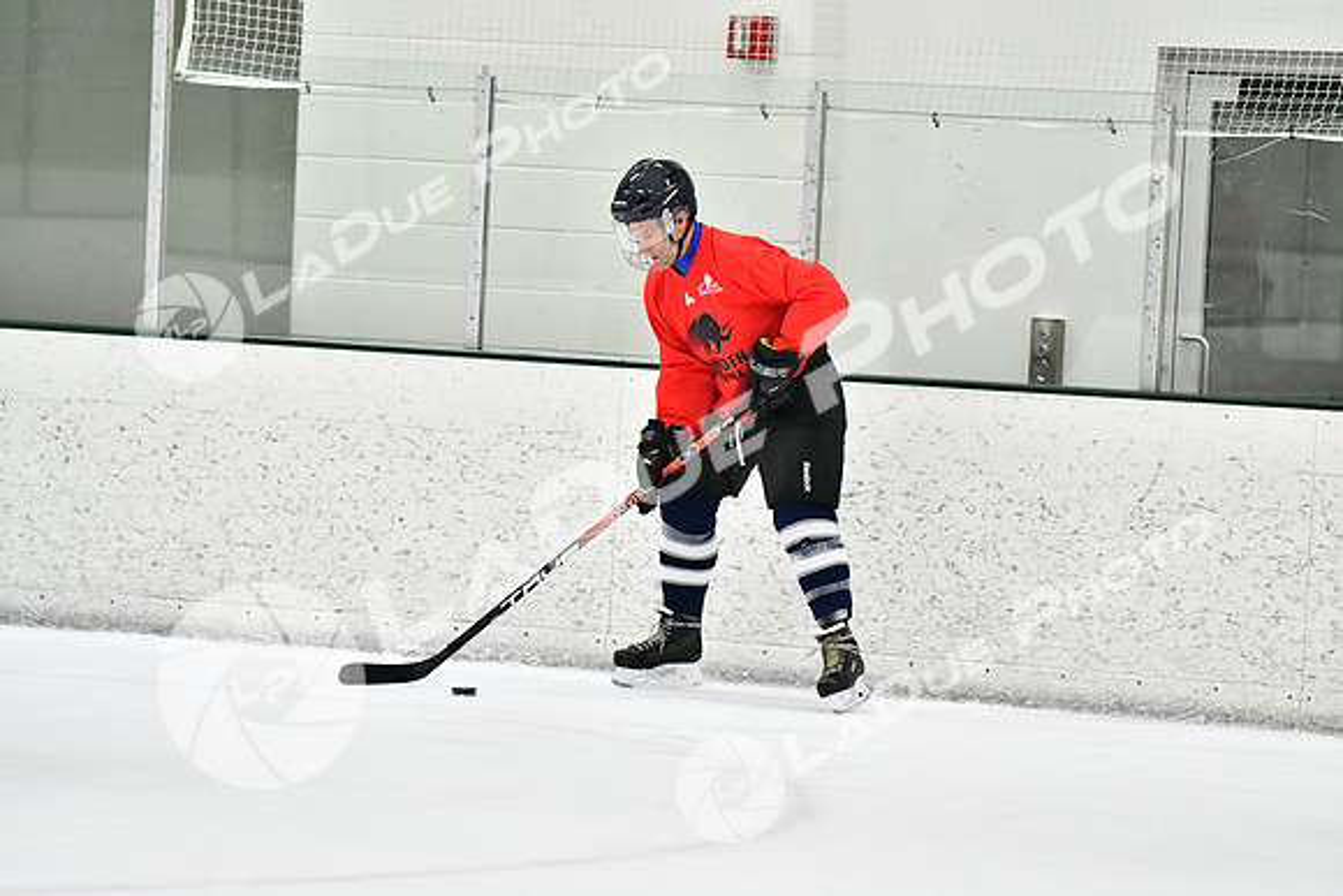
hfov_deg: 10.5
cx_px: 672
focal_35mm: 195
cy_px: 448
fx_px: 7276
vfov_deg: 7.0
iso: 6400
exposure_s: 1/1600
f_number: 2.8
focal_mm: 130
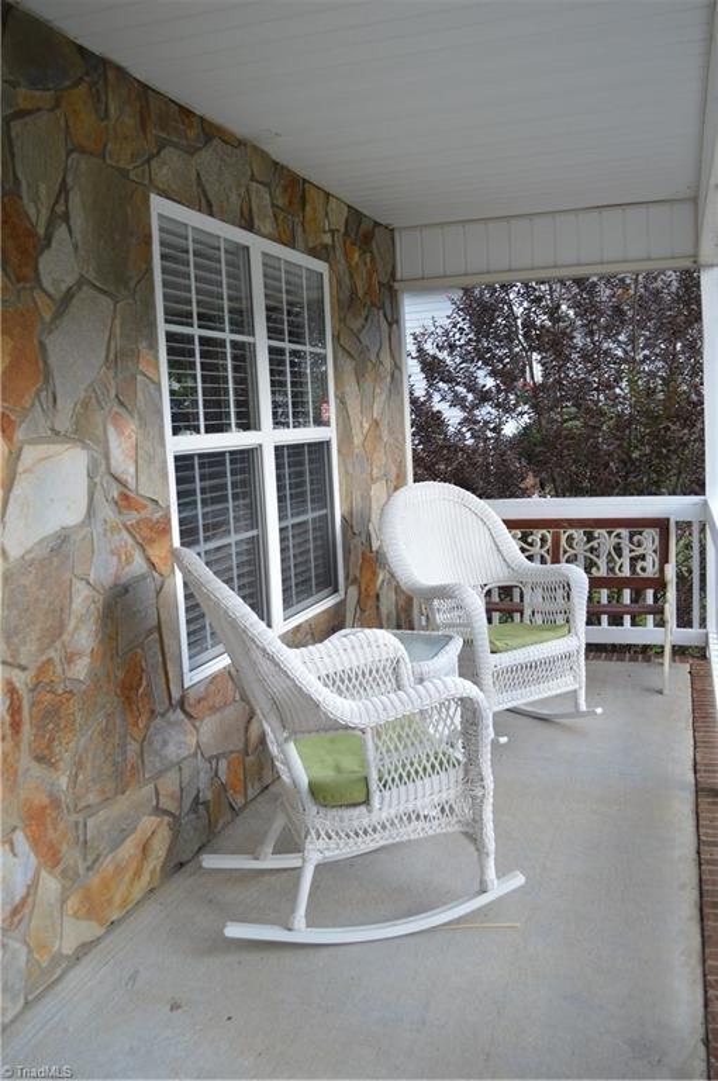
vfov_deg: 62.0
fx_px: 900
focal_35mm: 30
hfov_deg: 43.5
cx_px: 359
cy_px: 540
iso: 400
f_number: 5
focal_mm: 20
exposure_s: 1/100
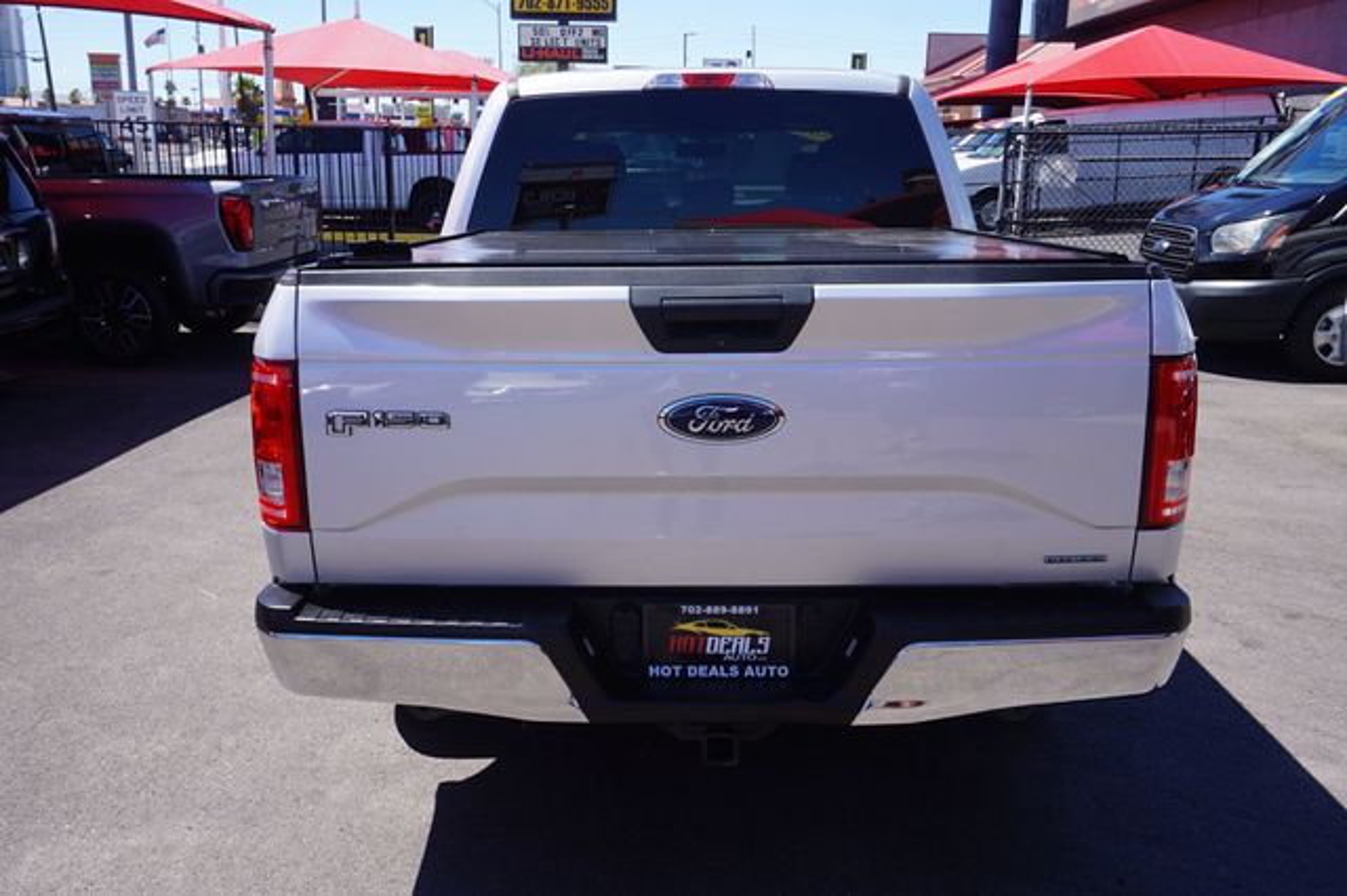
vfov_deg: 43.6
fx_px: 1122
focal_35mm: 30
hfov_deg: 62.0
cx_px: 674
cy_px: 448
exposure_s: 1/80
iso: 100
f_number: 11
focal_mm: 20
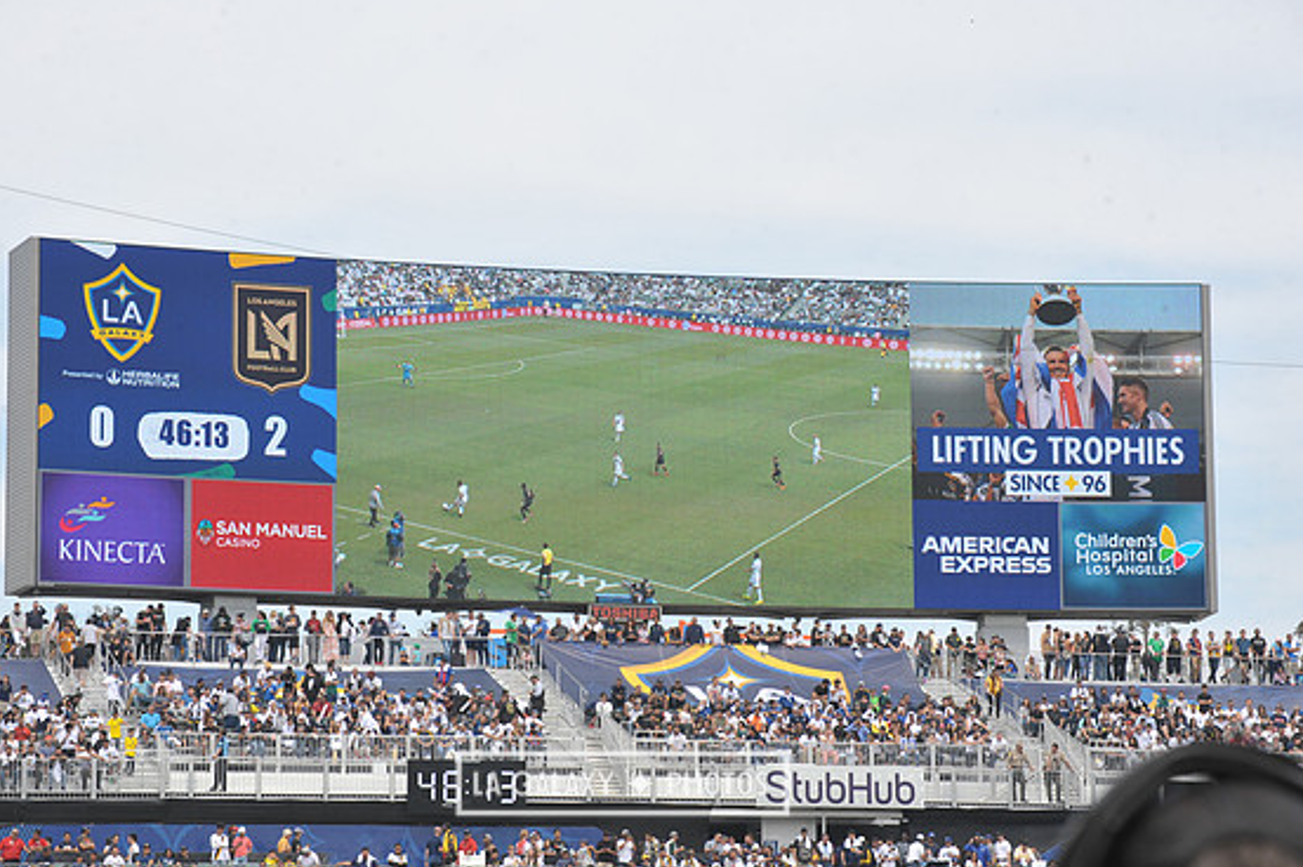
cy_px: 429
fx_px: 4738
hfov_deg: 15.7
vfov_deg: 10.5
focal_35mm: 131
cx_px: 622
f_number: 10
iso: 320
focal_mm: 125
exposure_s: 1/400
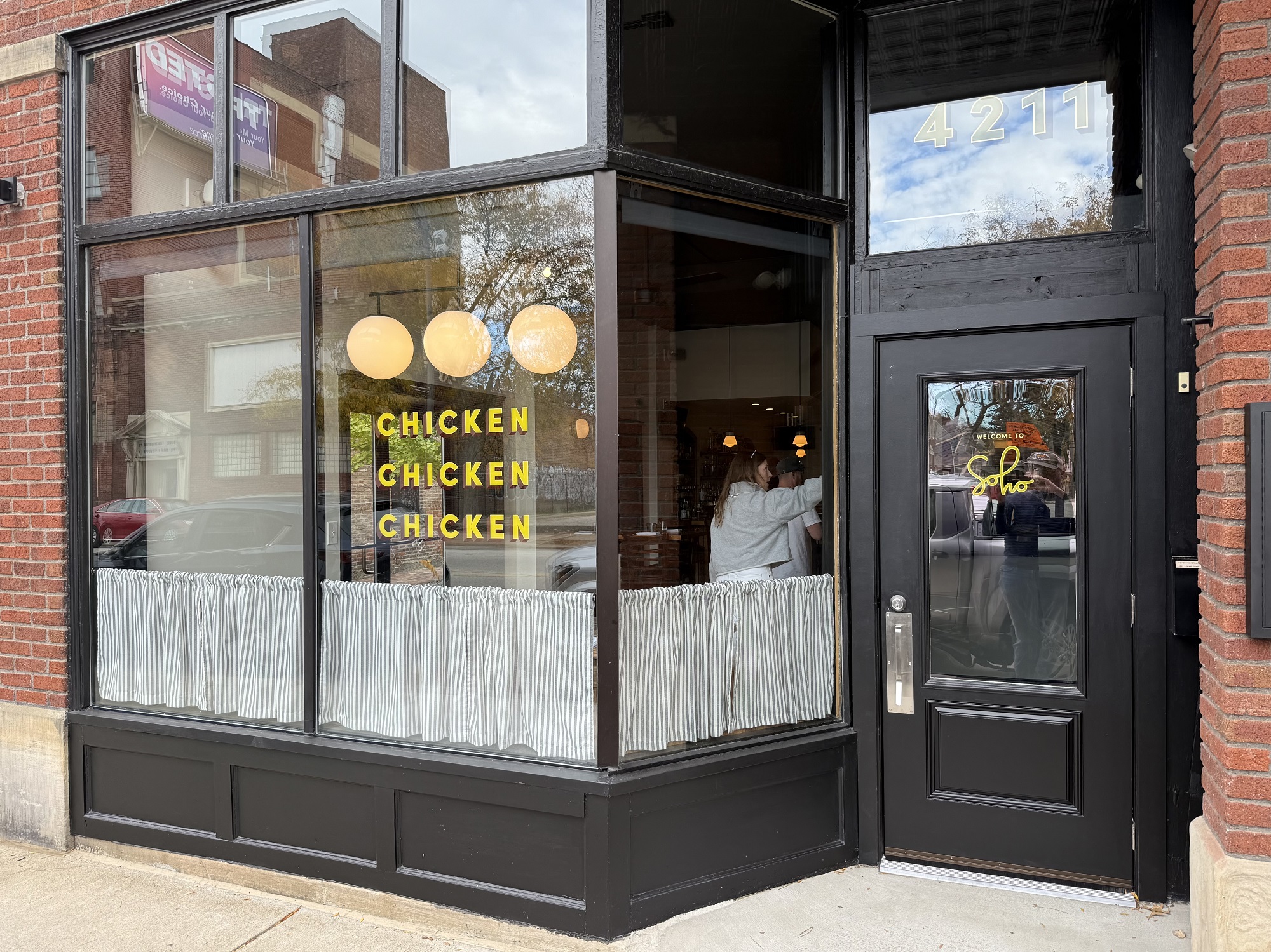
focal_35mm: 24
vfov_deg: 56.8
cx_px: 636
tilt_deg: +0.1
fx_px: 881
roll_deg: +0.3
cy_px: 476
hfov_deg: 71.6
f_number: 1.78
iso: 80
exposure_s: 1/269
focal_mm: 6.76
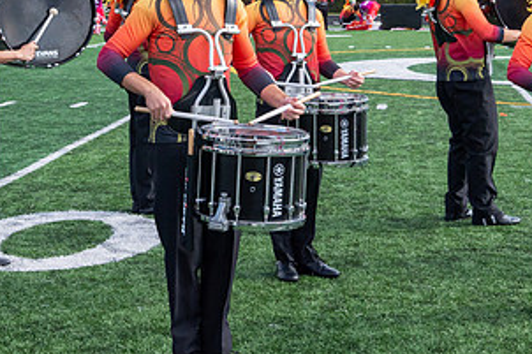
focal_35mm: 95
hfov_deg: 21.4
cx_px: 188
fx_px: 1403
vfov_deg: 14.3
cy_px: 59
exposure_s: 1/1600
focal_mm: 42
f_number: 10
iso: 1600
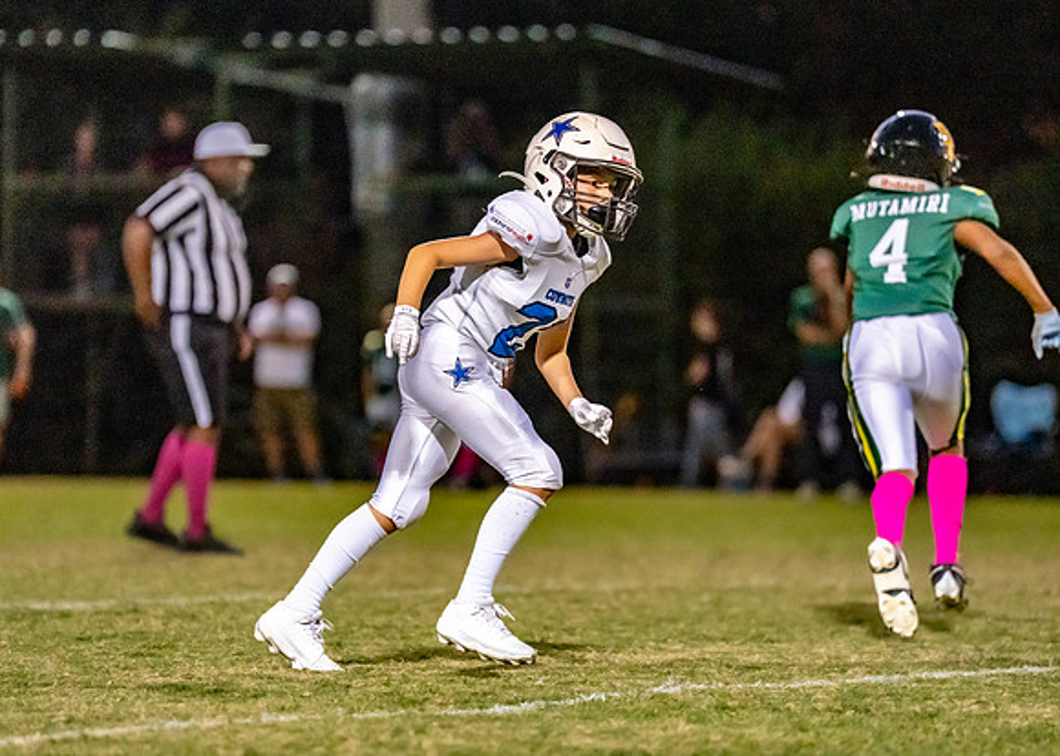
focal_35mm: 254
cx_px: 512
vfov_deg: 5.7
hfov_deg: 7.9
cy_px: 396
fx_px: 7642
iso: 6400
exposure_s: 1/1000
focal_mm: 200
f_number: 2.8
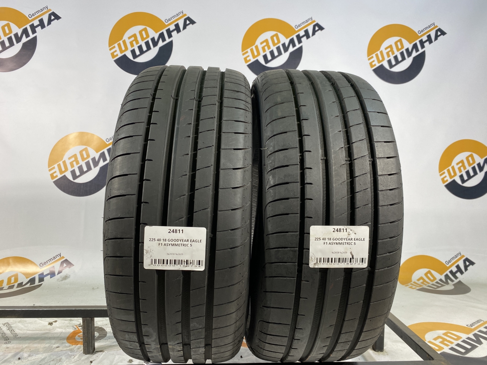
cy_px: 182
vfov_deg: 53.1
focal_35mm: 26
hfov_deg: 67.3
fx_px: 366
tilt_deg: -1.1
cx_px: 244
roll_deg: -0.4
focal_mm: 4.25
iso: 64
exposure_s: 1/100
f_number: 1.8
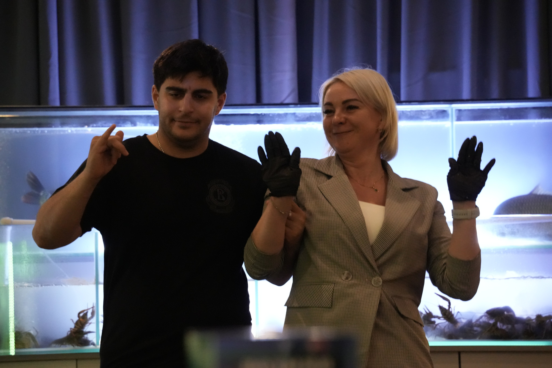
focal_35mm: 168
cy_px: 184
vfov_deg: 8.2
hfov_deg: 12.2
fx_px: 2576
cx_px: 276
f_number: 6.3
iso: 16000
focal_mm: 168
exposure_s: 1/200
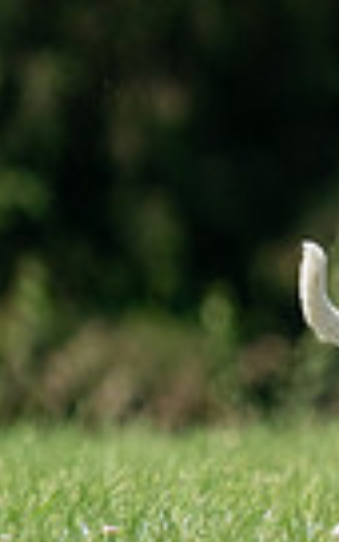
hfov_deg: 0.6
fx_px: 32920
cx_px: 925
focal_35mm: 2227
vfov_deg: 0.9
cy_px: 241
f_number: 6.3
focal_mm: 512
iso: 1250
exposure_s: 1/4000
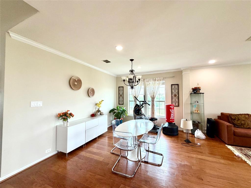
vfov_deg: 85.7
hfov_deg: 102.1
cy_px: 94
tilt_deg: +1.9
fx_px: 102
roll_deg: +1.0
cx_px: 126
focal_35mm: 14
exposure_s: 1/120
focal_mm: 2.22
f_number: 2.2
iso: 160
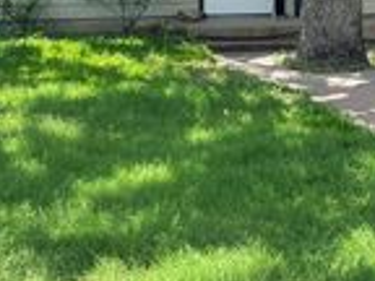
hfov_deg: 21.6
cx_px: 271
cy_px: -79
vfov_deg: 15.6
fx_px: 975
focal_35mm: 90
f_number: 1.6
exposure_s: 1/895
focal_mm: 4.2
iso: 32
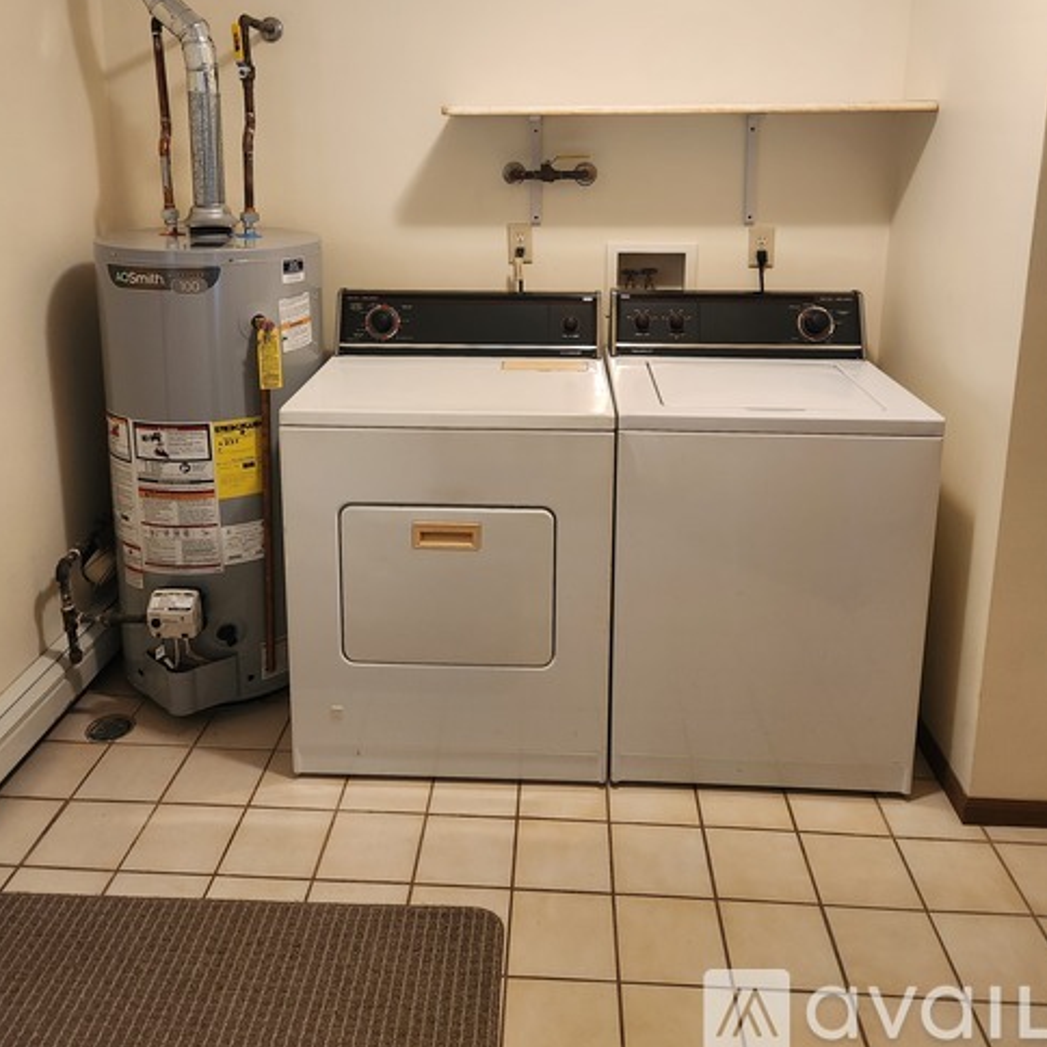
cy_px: 334
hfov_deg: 57.3
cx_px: 513
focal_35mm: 28
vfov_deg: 55.9
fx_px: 958
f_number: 1.8
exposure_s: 1/120
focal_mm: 5.4
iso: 320
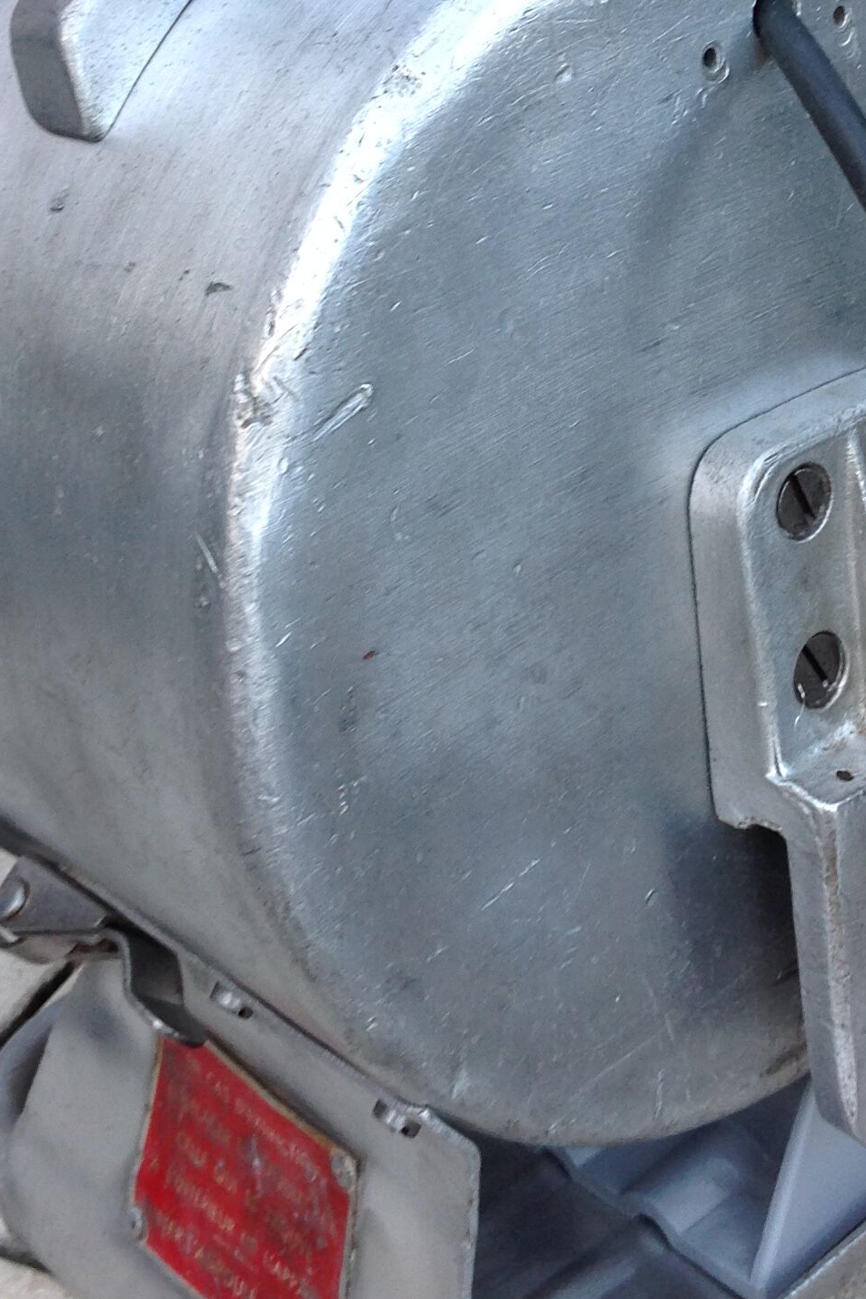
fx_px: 2380
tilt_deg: -23.6
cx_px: 609
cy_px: 350
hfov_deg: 20.5
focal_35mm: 66
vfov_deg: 30.1
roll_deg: +6.4
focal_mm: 4.28
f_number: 2.4
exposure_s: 1/40
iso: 50
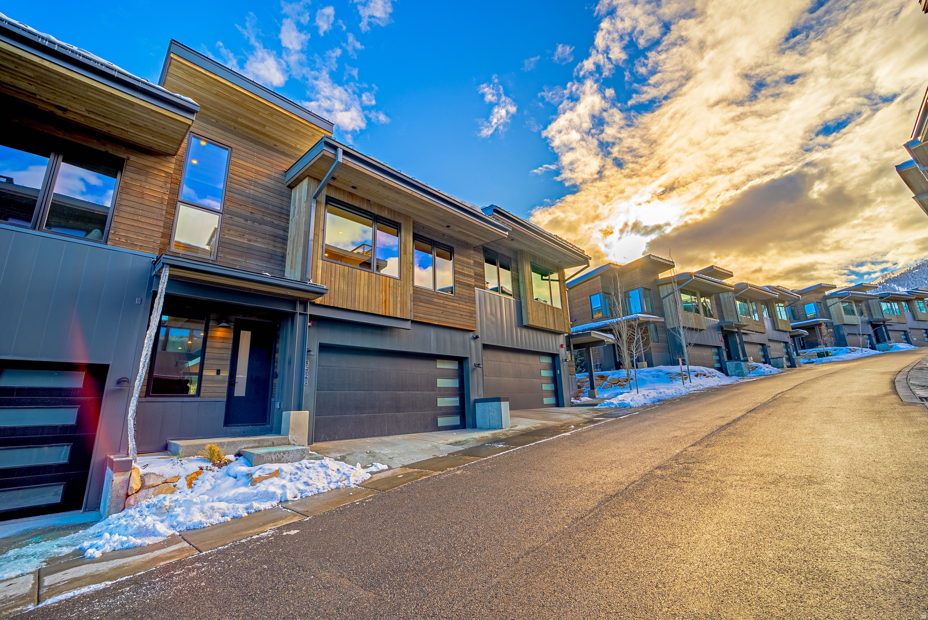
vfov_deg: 81.3
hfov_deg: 104.2
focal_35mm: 14
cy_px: 310
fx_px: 361
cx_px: 464
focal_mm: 14
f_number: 13
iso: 125
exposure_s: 1/640
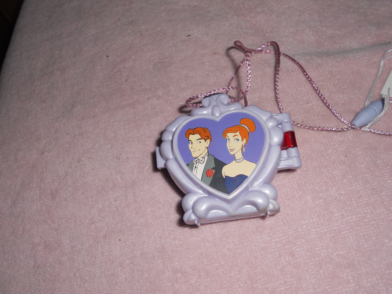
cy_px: 147
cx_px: 196
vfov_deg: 44.2
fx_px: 362
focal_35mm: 32
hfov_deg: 56.8
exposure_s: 1/25
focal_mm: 5.8
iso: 80
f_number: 8.8
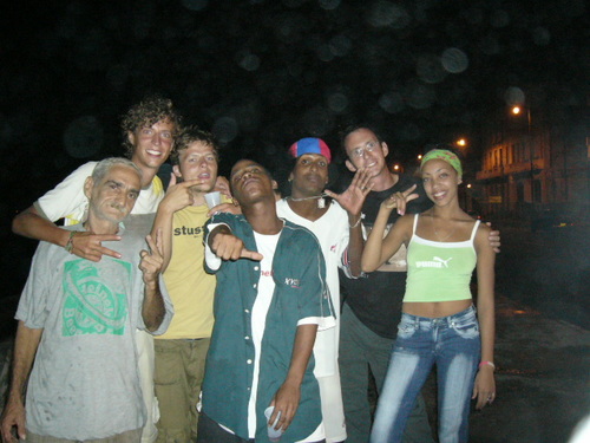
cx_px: 295
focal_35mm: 35
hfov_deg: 52.6
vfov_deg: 40.7
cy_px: 222
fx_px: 597
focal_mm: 5.8
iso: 400
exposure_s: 1/60
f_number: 2.8
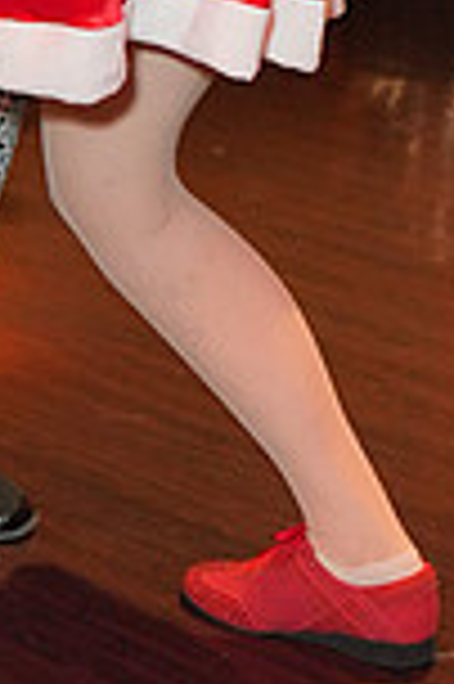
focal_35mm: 126
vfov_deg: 15.5
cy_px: -194
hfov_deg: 10.8
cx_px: 164
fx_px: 2389
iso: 4000
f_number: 4
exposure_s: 1/200
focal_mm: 33
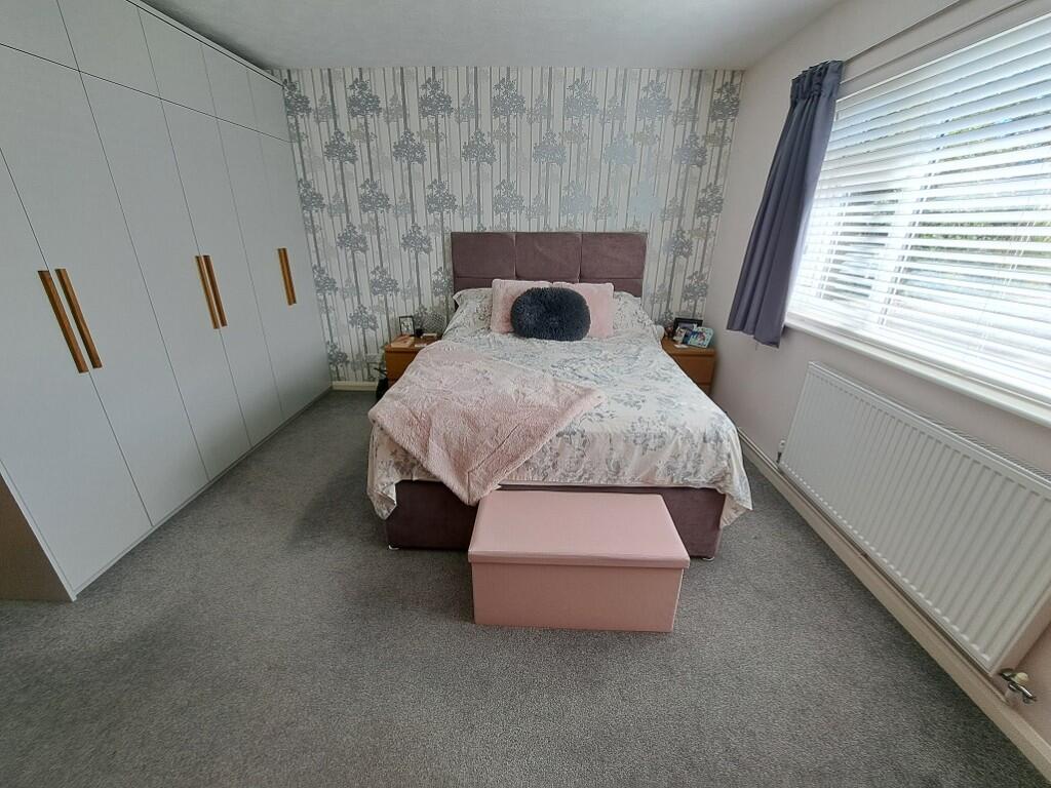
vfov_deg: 89.9
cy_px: 394
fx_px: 395
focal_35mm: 13
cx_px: 526
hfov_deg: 106.2
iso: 50
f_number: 2.2
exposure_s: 1/133
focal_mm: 1.74
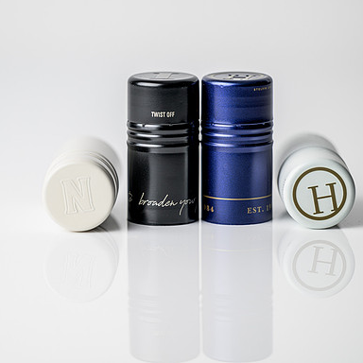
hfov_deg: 6.2
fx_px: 3358
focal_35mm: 283
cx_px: 169
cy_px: 166
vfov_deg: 6.2
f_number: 2.8
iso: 50
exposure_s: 1/200
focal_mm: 200
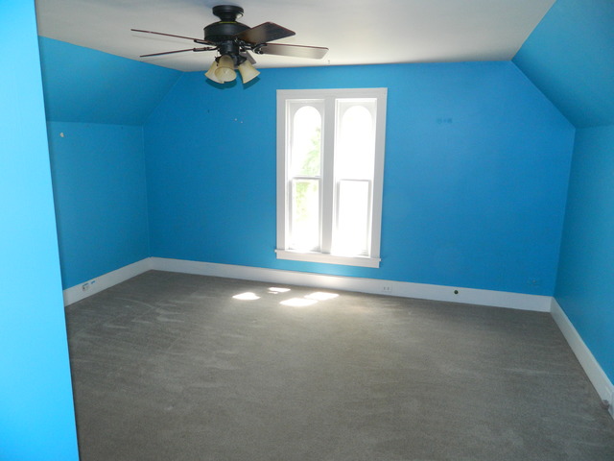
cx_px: 307
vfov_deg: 54.9
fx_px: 443
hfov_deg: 69.4
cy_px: 230
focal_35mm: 25
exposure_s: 1/30
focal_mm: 4.5
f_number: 3.1
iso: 200
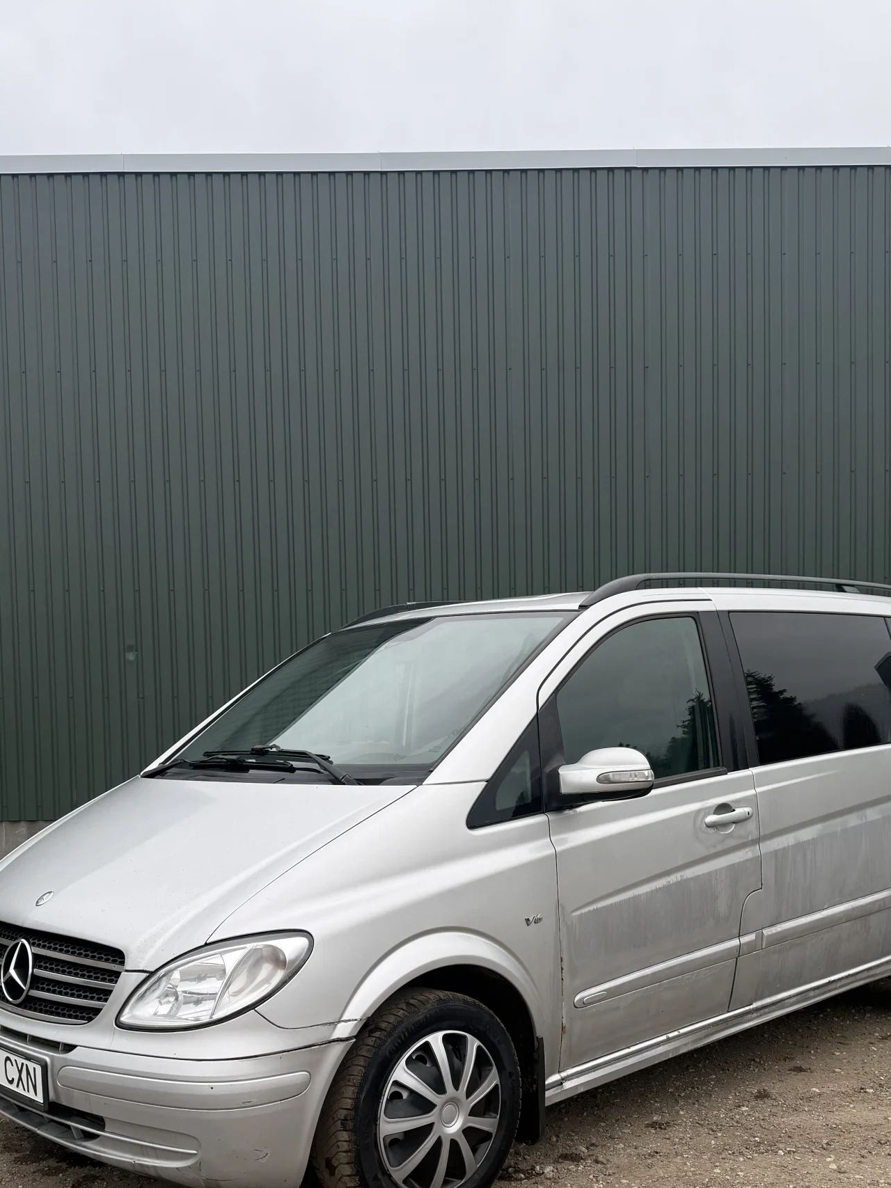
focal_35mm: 36
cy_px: 785
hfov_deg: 39.6
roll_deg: +0.9
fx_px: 1236
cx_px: 489
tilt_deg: -2.9
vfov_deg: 50.5
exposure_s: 1/898
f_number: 1.78
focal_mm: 6.76
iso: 80
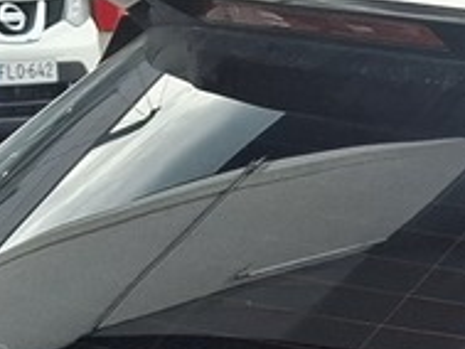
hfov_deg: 10.1
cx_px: 1033
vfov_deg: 7.9
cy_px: 841
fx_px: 2352
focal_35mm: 175
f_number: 1.8
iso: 50
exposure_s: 1/621
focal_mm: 5.54
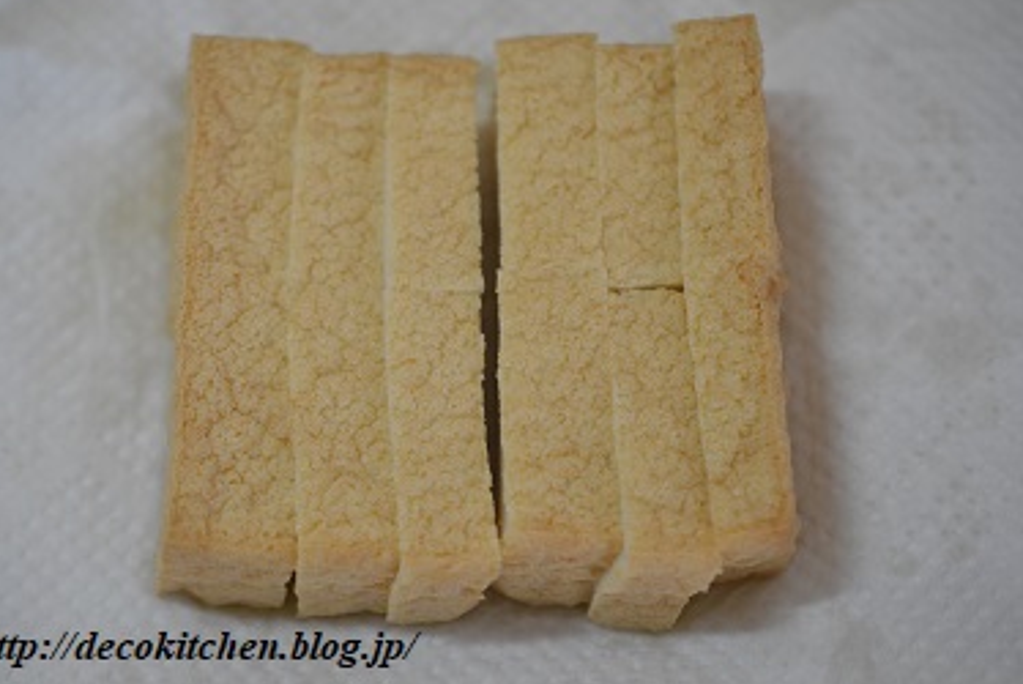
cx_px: 481
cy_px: 327
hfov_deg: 31.4
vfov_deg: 21.3
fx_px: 1820
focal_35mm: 64
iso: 720
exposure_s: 1/60
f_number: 3
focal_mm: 40
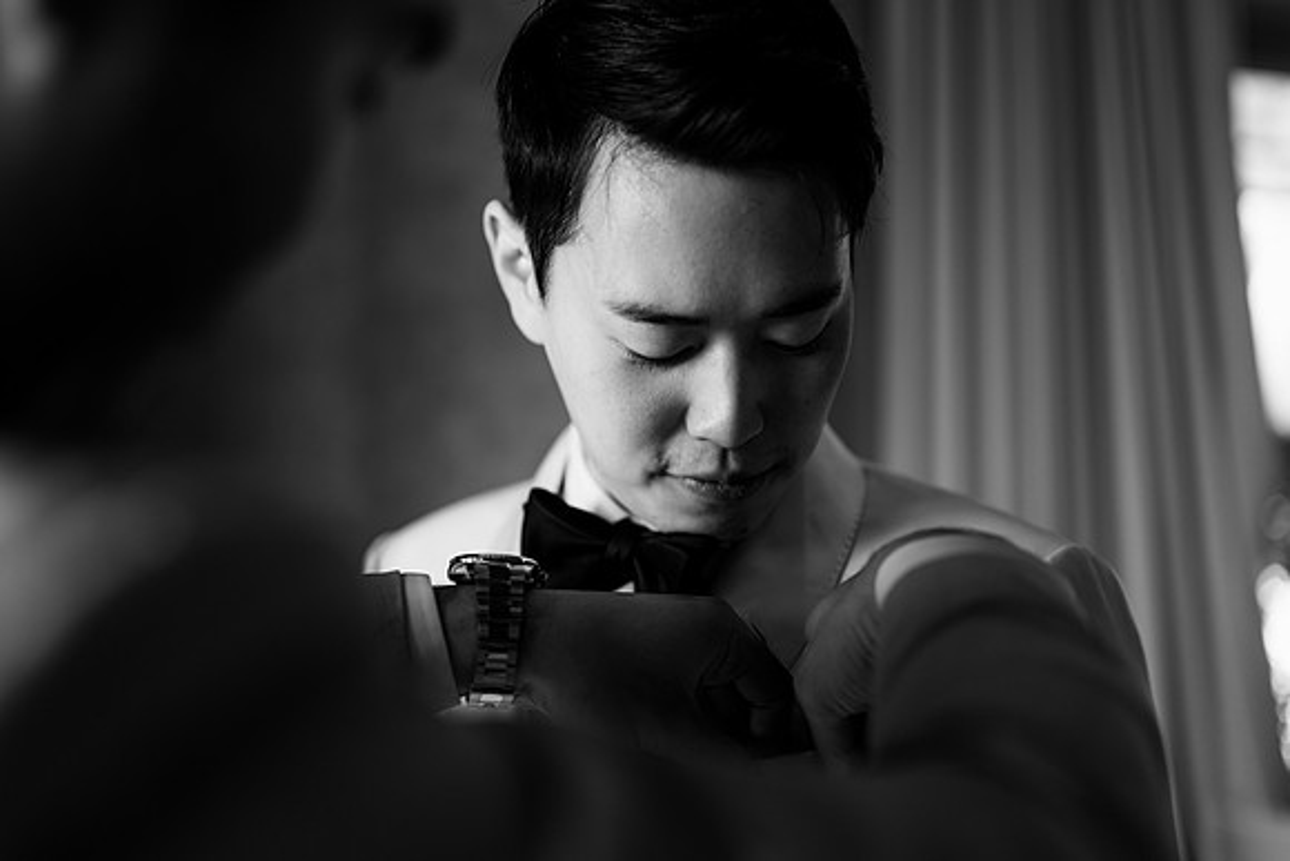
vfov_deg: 27.0
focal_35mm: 50
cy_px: 430
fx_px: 1792
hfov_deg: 39.6
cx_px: 645
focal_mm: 50
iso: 64
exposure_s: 1/40
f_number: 1.8
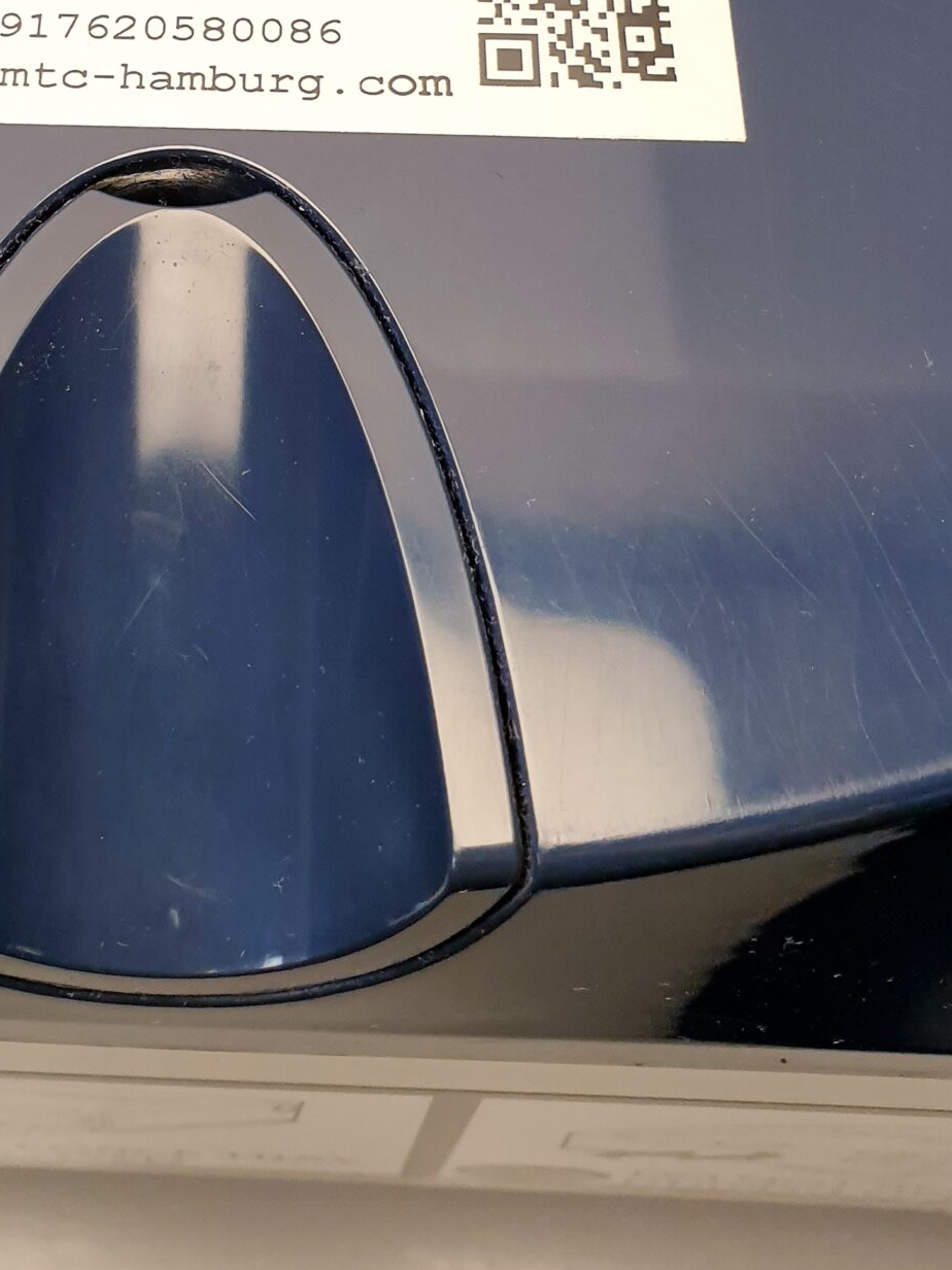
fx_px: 1981
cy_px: 30
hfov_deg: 26.5
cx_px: 188
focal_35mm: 54
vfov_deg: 32.9
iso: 125
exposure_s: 1/100
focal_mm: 4.3
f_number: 2.4
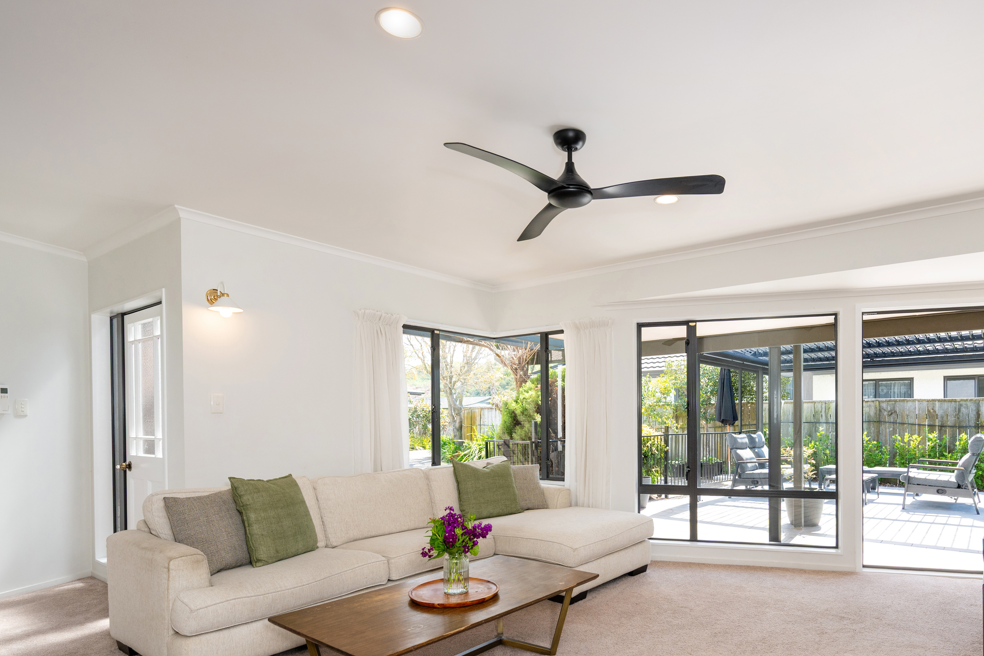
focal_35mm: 21
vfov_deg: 59.6
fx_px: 565
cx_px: 574
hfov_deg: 81.4
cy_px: 408
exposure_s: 1/50
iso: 500
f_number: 8
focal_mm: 15.5
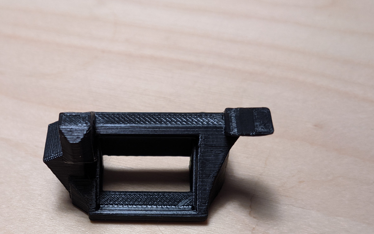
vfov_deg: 25.4
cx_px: 139
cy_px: 217
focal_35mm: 49
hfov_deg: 40.8
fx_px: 499
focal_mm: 4.38
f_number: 1.73
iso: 148
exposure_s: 1/25
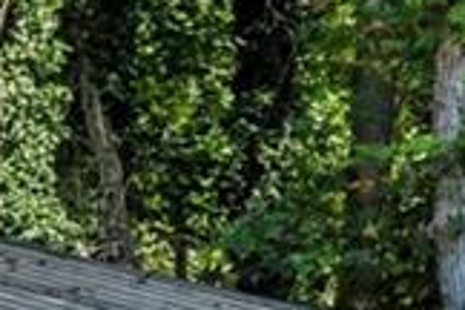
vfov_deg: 6.0
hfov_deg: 8.2
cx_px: -838
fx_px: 2854
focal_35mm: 221
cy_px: 713
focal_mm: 35
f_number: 10
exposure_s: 1/125
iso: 100
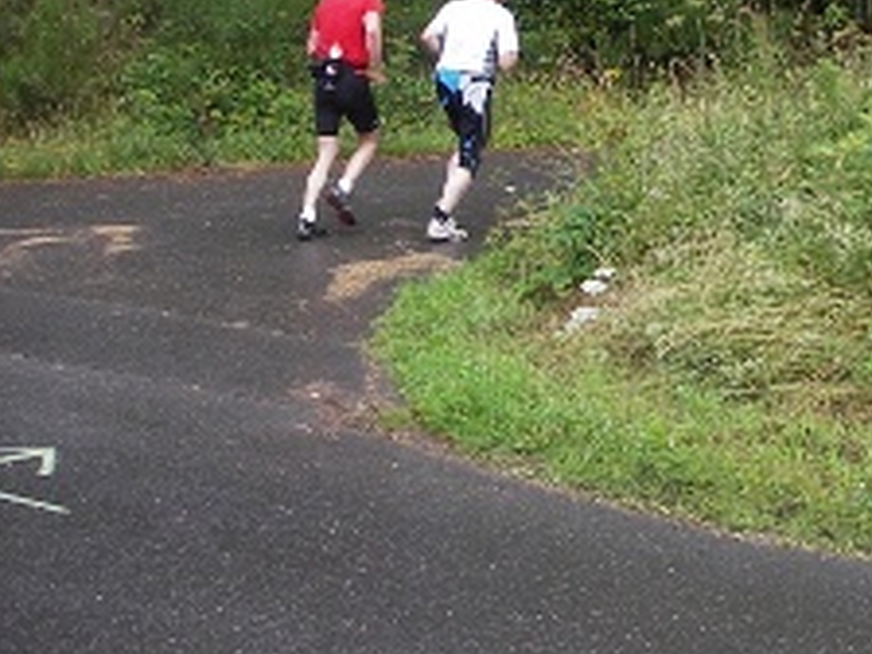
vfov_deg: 21.4
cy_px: 160
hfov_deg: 28.1
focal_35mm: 68
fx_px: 1713
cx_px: 658
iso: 50
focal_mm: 6.3
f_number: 3.3
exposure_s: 1/100
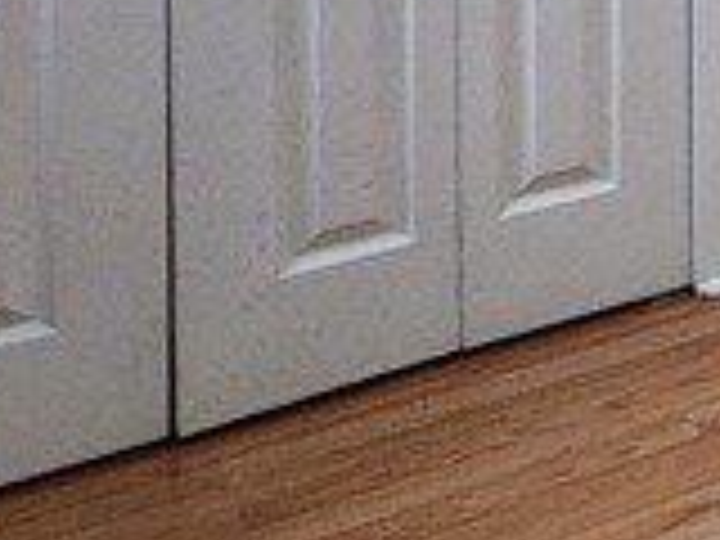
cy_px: -504
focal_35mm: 83
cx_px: 1665
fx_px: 1726
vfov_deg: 14.9
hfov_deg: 15.3
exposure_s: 1/30
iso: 500
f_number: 2.2
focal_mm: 2.2
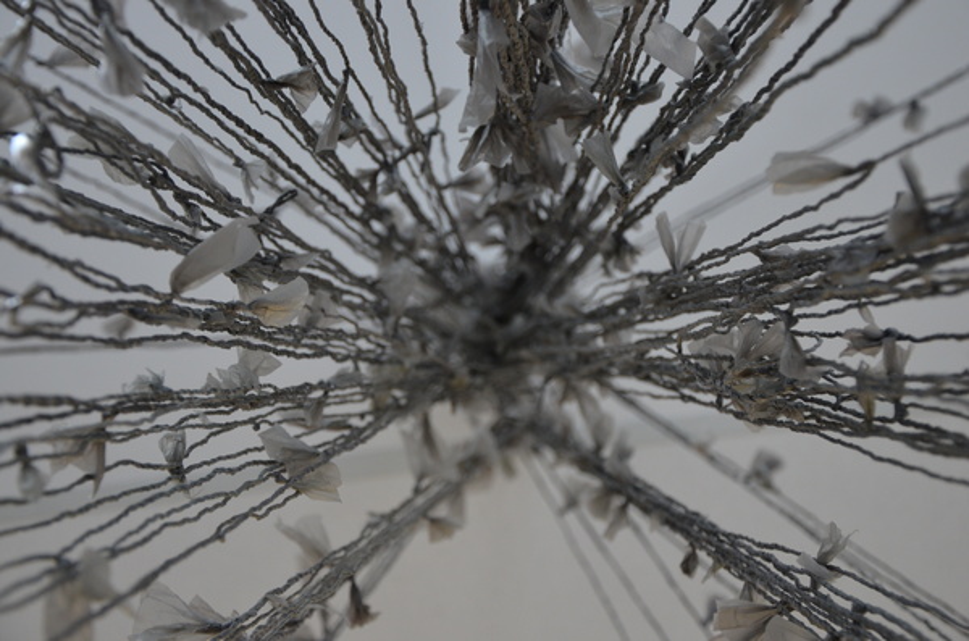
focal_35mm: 63
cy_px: 320
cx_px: 484
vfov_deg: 21.5
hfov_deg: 32.0
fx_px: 1692
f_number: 4.8
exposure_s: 1/40
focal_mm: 42
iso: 800
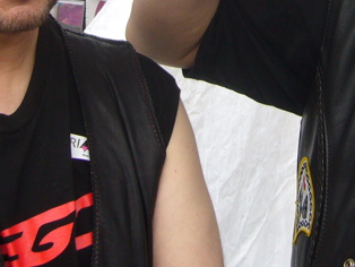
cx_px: 249
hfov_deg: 18.3
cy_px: -87
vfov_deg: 13.3
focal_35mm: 107
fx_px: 1098
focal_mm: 5.8
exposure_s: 1/320
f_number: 2.8
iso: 80
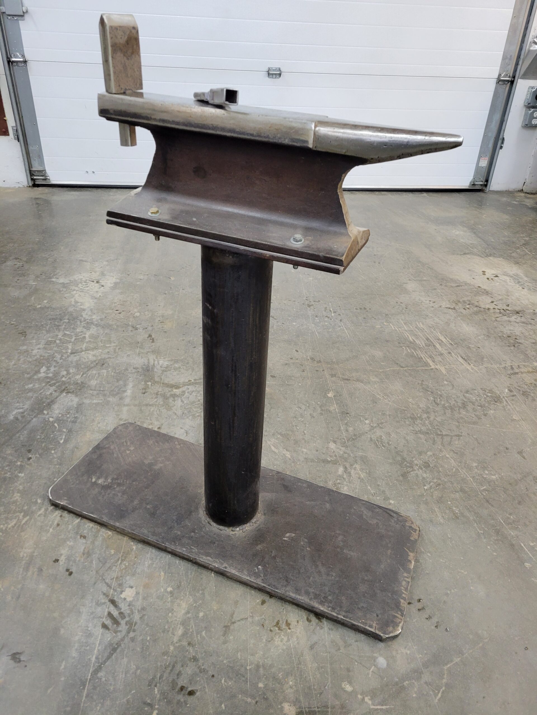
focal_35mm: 26
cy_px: 358
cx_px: 268
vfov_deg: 67.3
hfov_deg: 53.1
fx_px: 538
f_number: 1.8
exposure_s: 1/120
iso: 250
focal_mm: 5.4
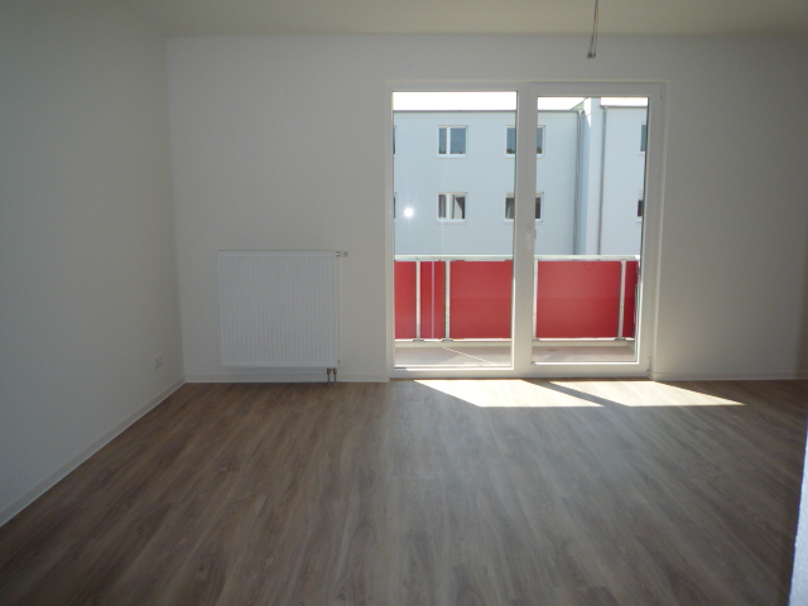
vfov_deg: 54.9
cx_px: 404
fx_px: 584
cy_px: 303
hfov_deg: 69.4
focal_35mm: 25
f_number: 2.8
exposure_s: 1/400
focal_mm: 4.4
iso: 100
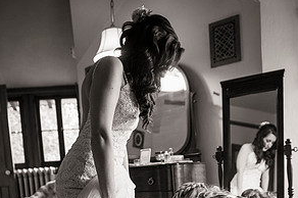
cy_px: 211
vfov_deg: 32.1
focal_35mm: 37
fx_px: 306
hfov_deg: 51.9
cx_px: 151
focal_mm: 24
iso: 1000
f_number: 2.8
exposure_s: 1/125
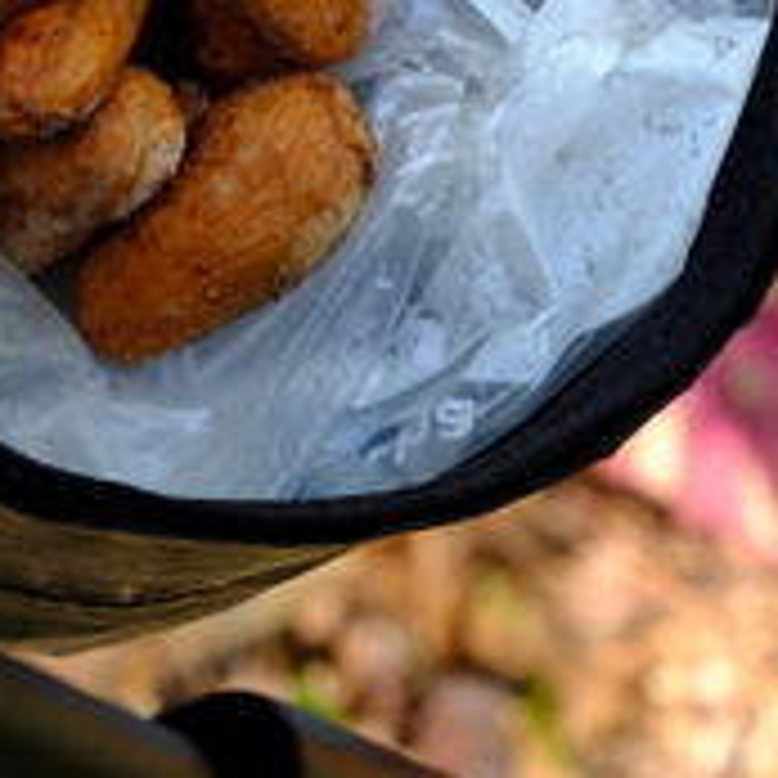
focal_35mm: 126
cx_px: 454
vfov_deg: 13.5
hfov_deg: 13.8
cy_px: -119
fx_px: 3204
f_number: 8
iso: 1000
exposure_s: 1/26
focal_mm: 26.5
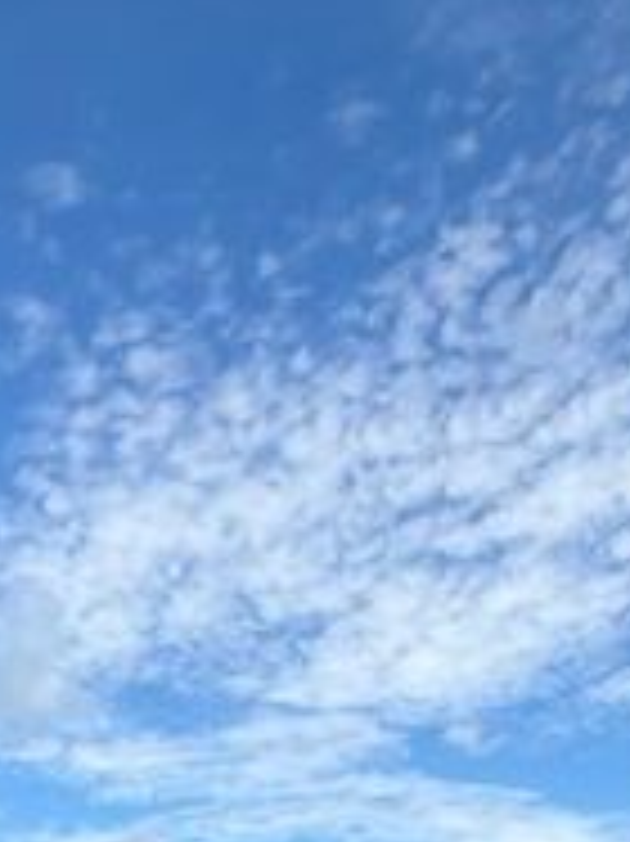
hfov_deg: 28.2
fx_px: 1215
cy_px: 1412
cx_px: 94
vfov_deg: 24.2
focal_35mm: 50
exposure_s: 1/770
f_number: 2.2
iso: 32
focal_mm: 2.22
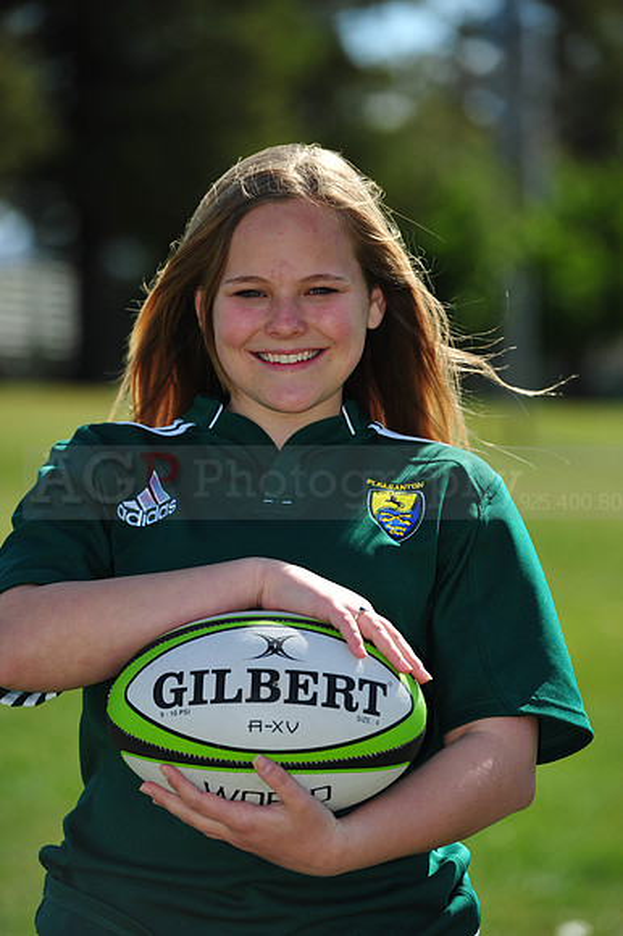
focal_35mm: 200
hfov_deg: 6.9
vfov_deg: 10.3
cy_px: 468
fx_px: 5197
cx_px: 312
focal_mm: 200
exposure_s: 1/1000
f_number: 4.5
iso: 200
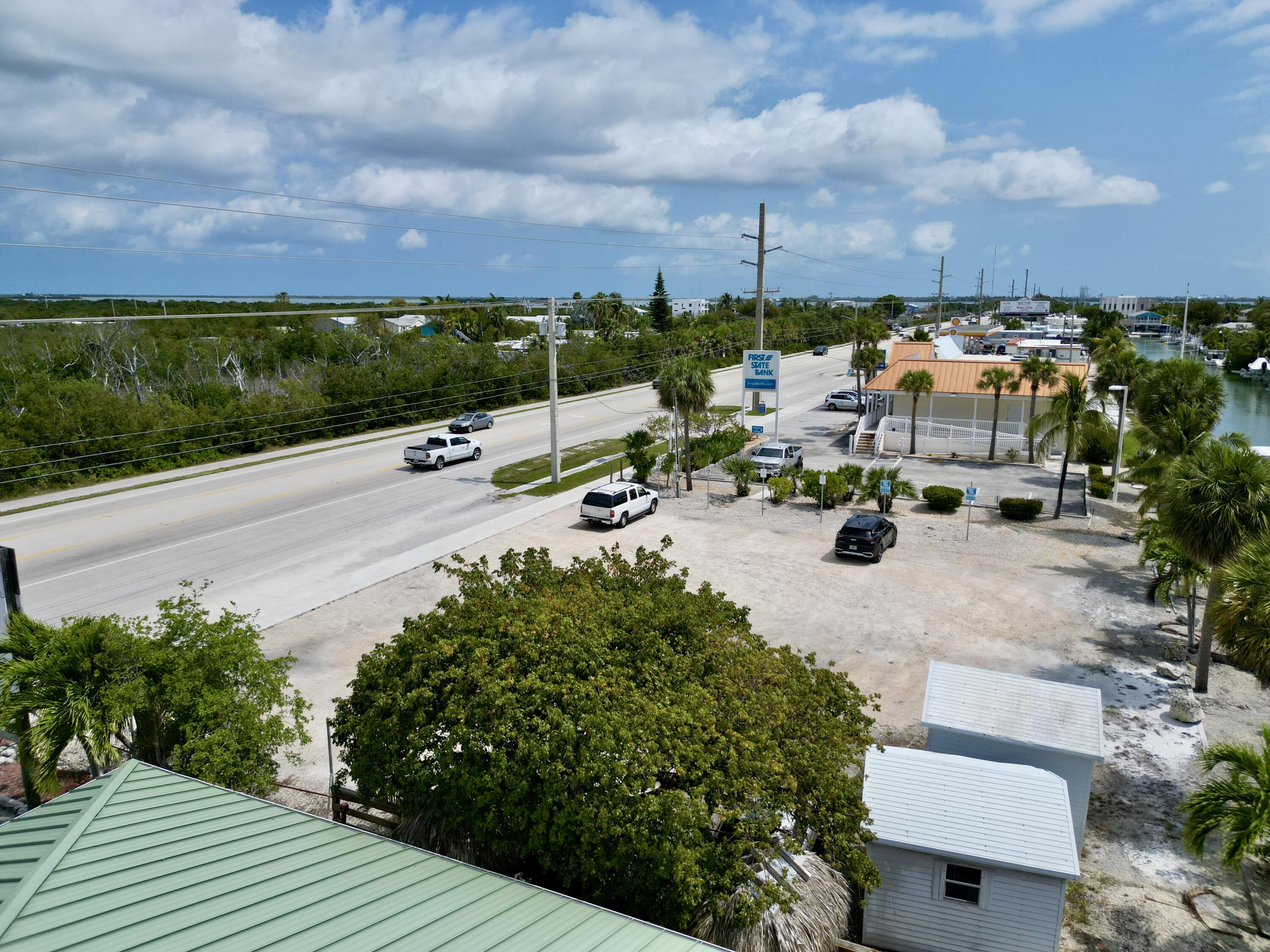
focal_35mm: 24
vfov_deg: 56.8
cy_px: 476
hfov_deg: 71.6
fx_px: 881
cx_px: 635
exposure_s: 1/6000
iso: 110
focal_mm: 6.72
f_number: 1.7
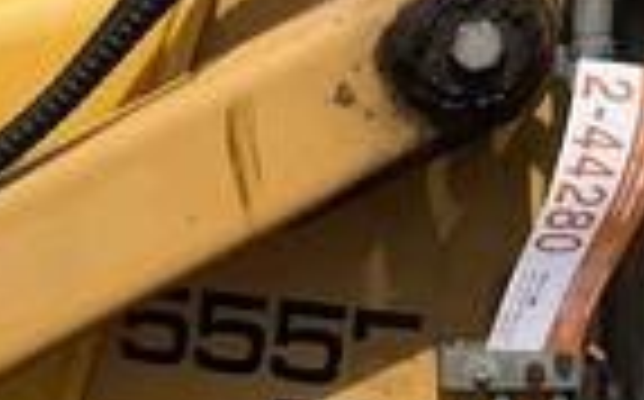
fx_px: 1508
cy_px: 207
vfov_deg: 15.1
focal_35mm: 86
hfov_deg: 21.5
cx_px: -216
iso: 25
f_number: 1.8
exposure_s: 1/3125
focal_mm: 3
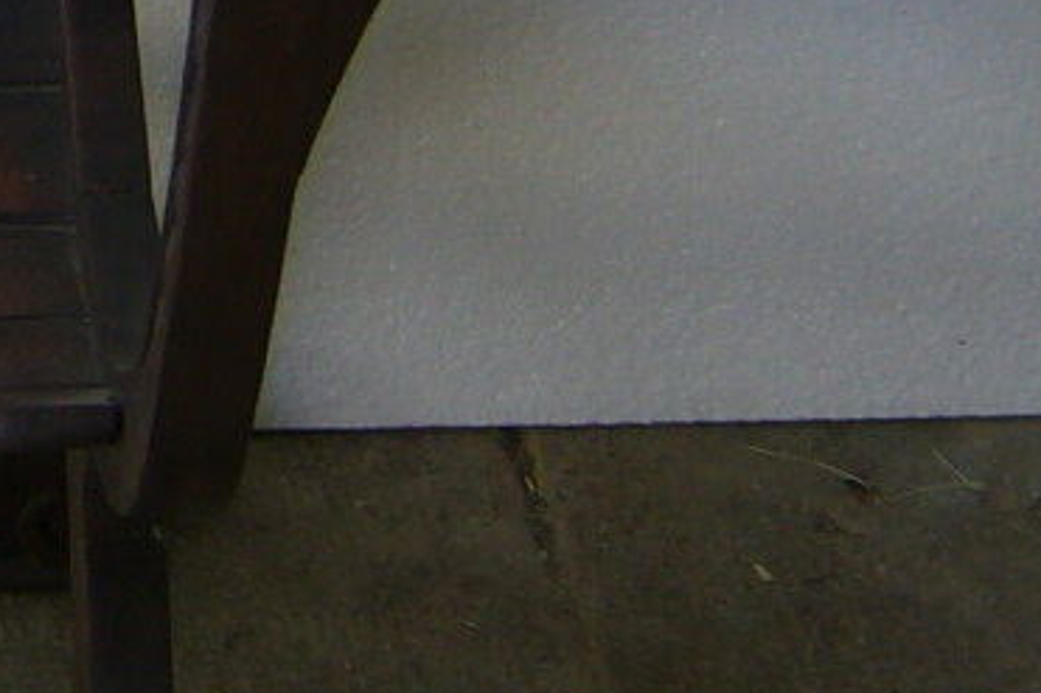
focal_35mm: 157
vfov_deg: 8.7
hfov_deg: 12.4
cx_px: -553
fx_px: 4538
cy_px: -53
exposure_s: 1/60
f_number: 2.8
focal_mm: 5.8
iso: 80
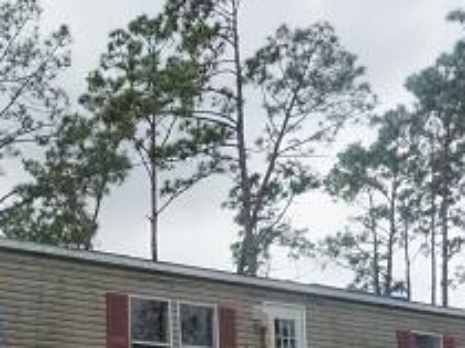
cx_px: 44
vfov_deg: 20.9
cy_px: 401
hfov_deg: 28.3
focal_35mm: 66
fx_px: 886
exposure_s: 1/4000
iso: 6400
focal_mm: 16
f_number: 11
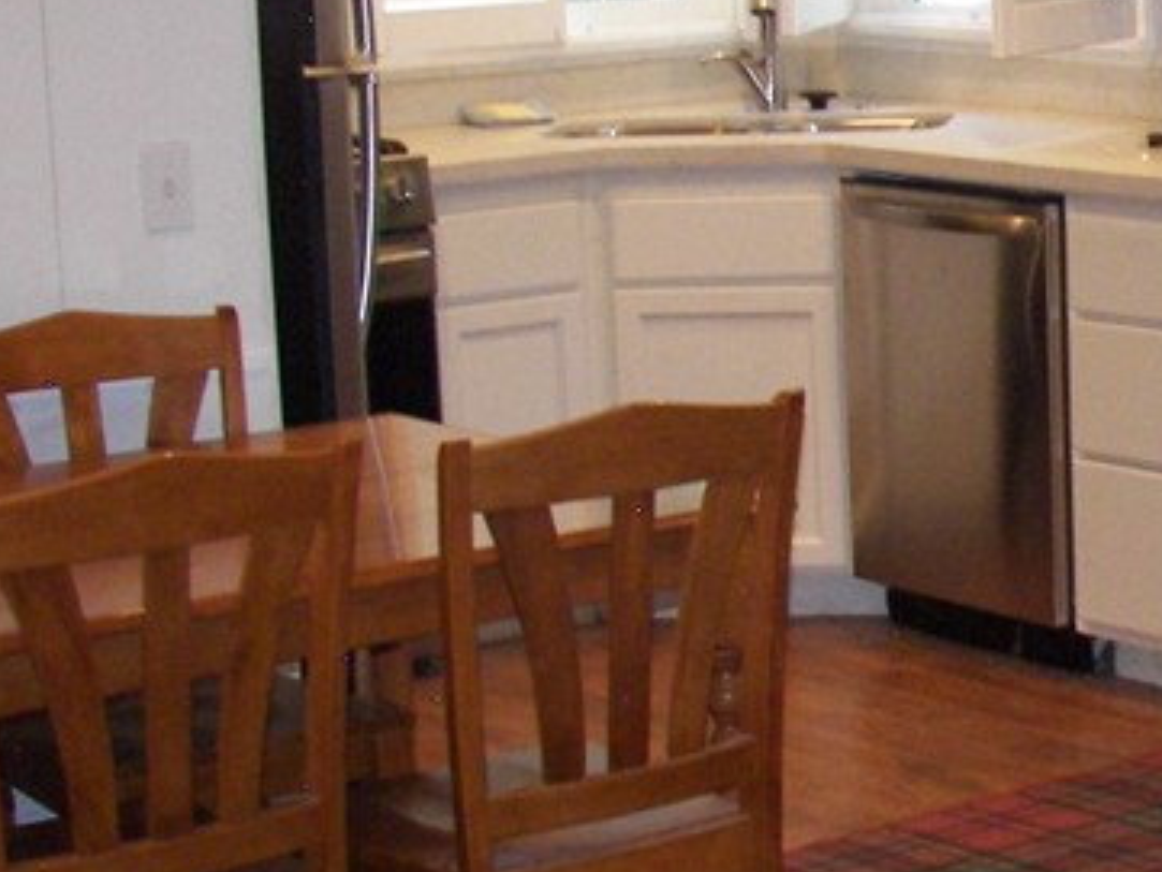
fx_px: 3425
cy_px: 524
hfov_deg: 18.5
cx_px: 1271
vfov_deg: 14.5
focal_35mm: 102
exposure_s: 1/30
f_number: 2.8
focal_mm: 6
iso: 160
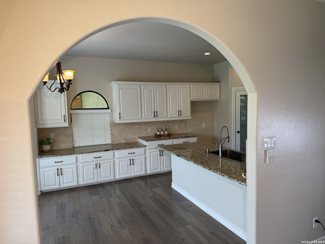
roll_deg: +2.1
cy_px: 122
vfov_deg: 56.8
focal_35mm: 24
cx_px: 162
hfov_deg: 71.6
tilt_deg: -4.9
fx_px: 225
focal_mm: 6.76
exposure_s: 1/120
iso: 64
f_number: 1.78
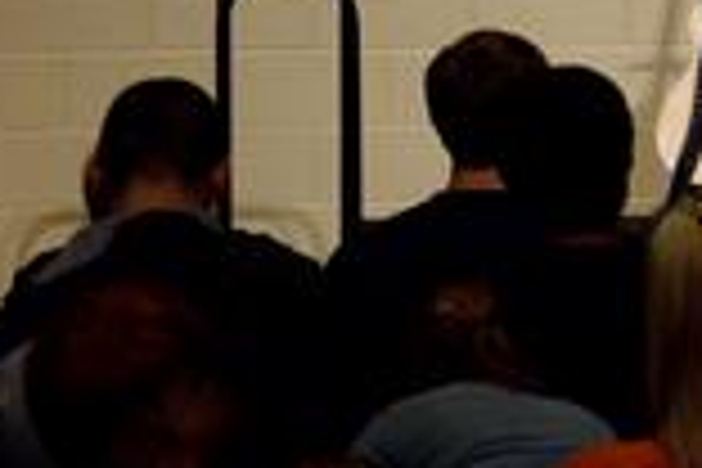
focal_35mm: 324
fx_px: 6326
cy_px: -4
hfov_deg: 6.3
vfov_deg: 4.2
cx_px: 981
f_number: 5.3
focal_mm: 75
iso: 3200
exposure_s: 1/160
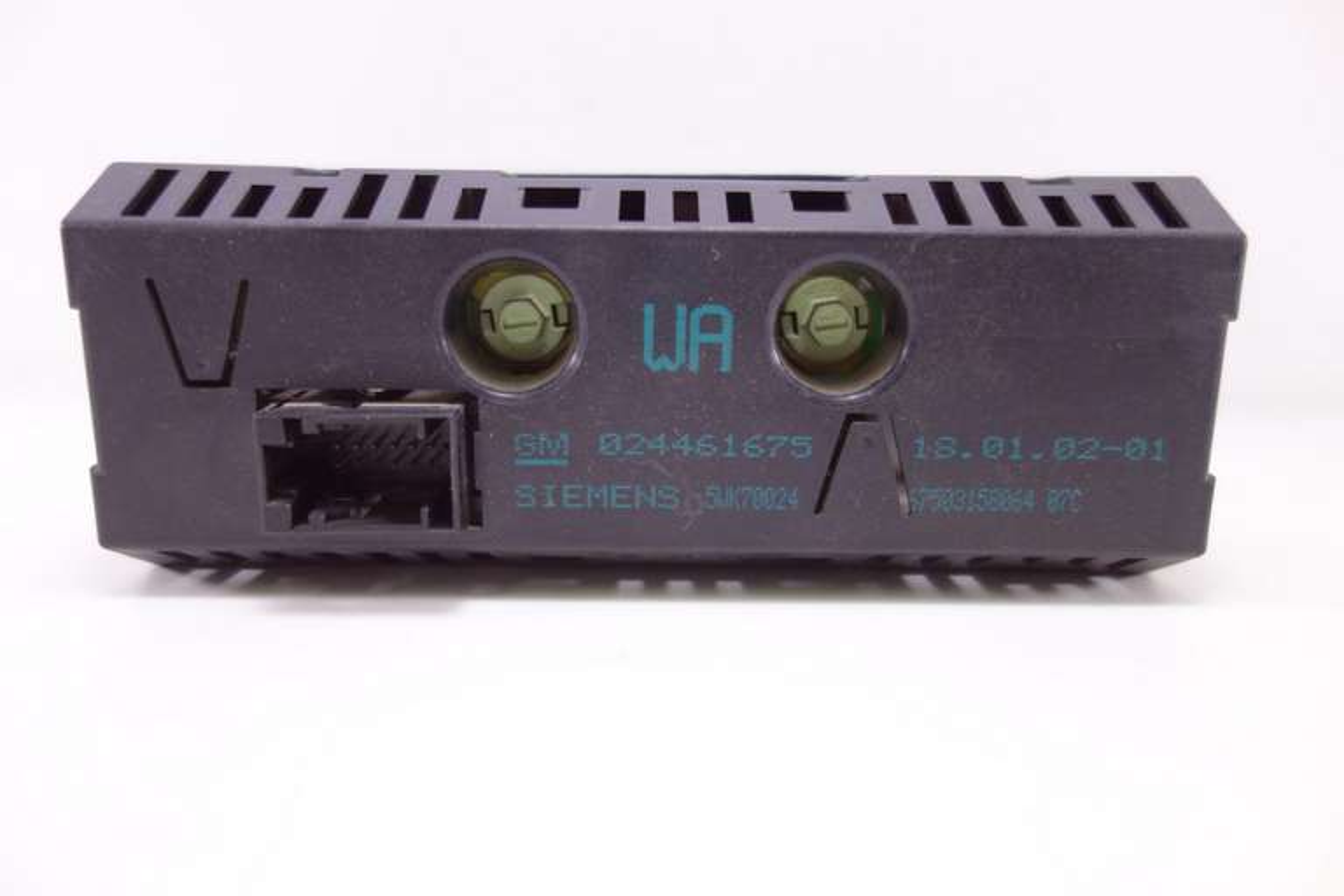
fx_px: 1045
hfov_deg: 65.5
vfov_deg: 46.4
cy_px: 448
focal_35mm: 28
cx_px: 672
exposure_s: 1/80
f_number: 1.8
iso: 125
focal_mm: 10.4
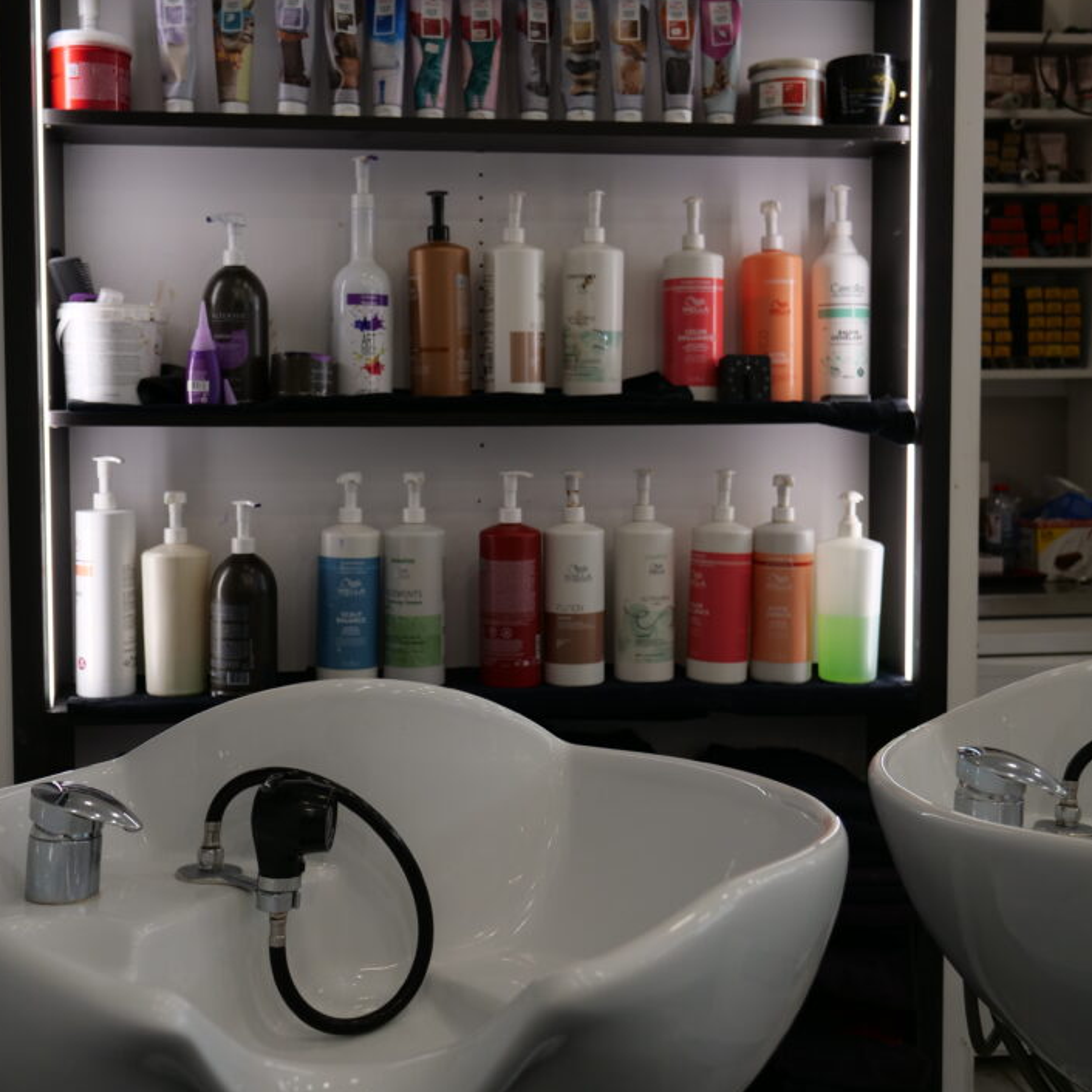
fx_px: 1463
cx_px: 509
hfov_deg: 40.9
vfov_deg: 40.9
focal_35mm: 41
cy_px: 478
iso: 200
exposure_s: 1/125
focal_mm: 16
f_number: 3.2
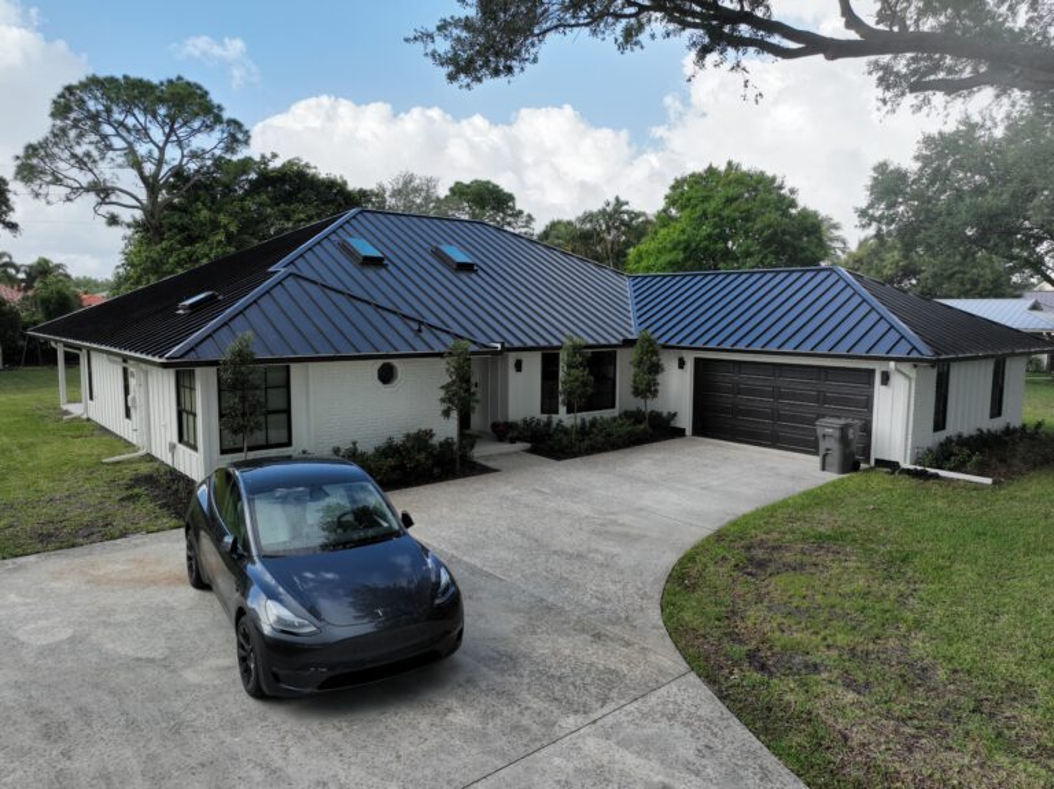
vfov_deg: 56.8
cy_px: 394
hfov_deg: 71.6
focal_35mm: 24
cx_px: 527
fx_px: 730
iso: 400
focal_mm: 12.29
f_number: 2.8
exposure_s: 1/200
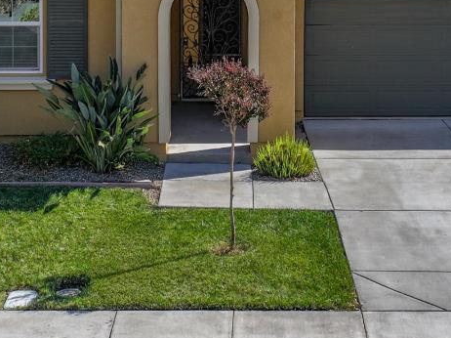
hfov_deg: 25.0
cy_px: 88
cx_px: 281
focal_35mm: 78
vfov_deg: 18.8
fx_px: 1016
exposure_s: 1/2000
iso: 100
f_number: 2.8
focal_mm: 12.29
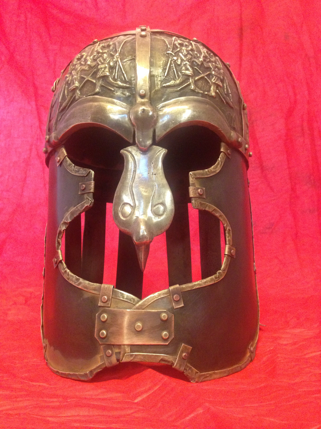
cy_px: 214
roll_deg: -0.4
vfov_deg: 55.4
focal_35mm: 33
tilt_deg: +4.7
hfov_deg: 42.9
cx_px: 160
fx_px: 408
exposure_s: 1/15
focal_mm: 4.12
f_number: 2.4
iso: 400
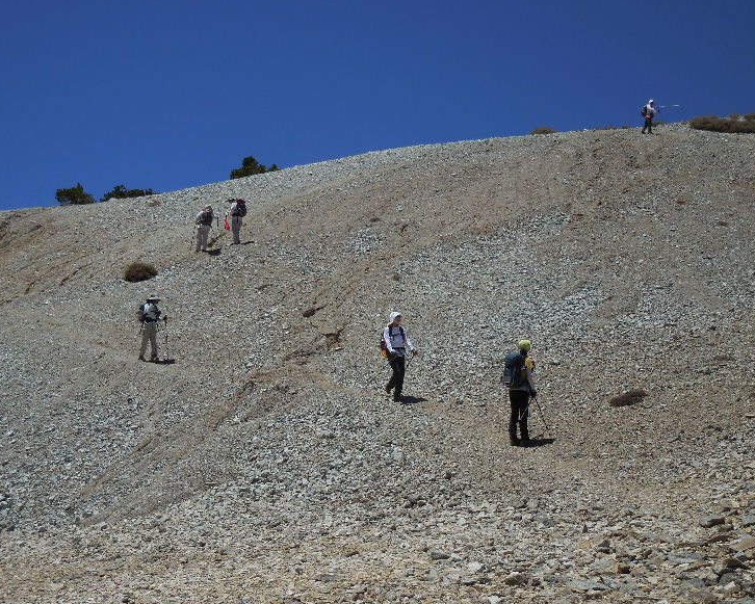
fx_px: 1430
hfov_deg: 29.6
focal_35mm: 64
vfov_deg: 23.9
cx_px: 360
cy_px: 301
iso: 125
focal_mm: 11
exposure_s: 1/2000
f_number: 4.5
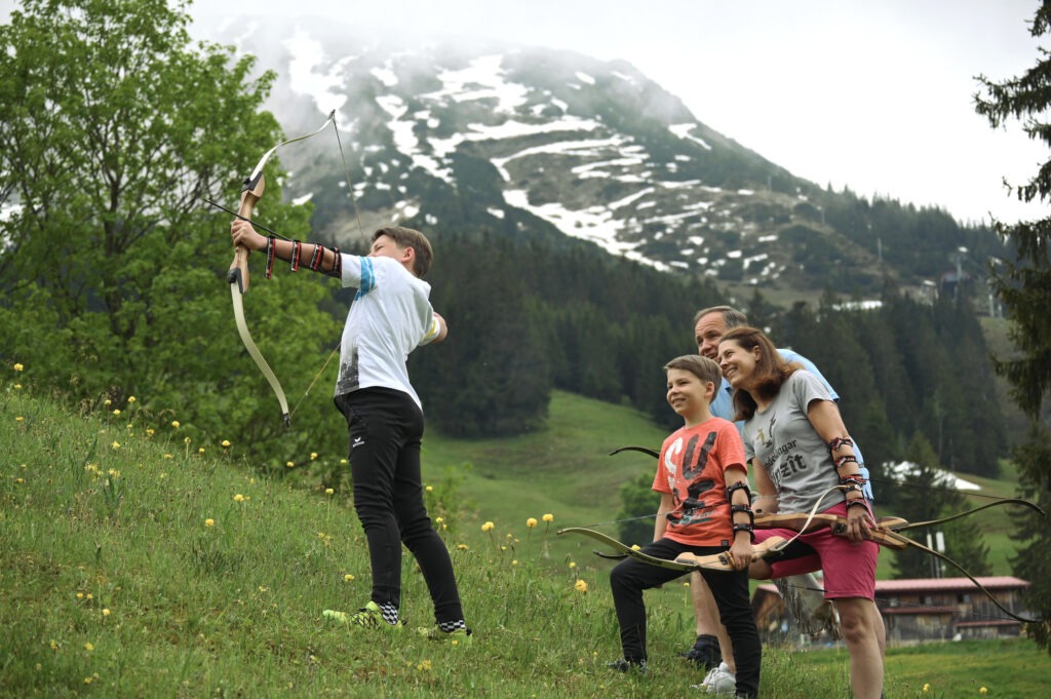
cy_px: 350
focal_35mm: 121
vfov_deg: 11.3
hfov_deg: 16.9
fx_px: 3530
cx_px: 526
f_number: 5
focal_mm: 81
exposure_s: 1/250
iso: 110
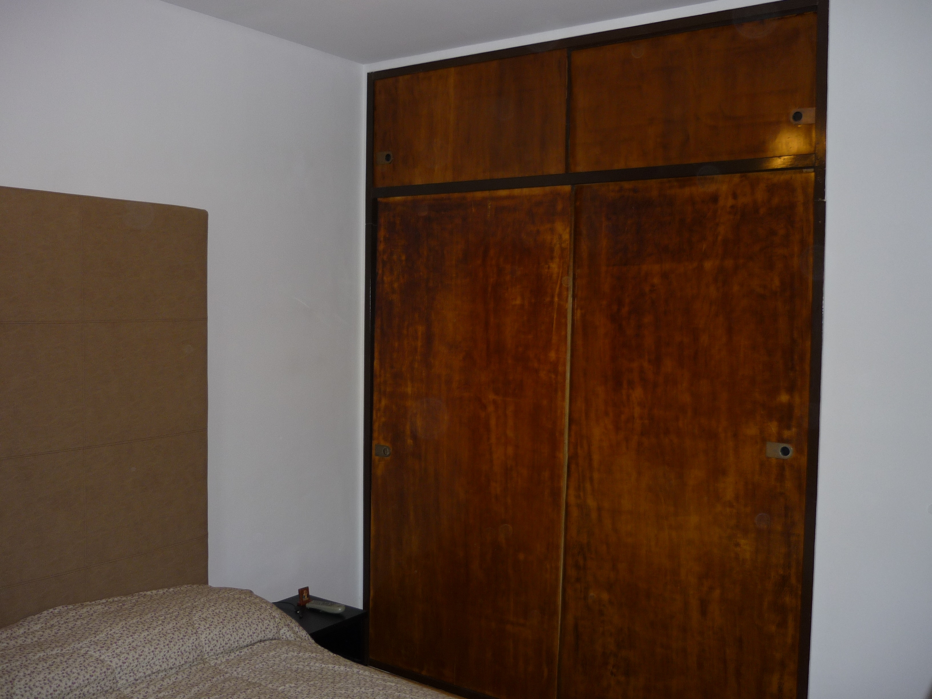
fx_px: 888
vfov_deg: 42.9
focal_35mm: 33
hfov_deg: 55.4
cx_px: 466
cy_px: 350
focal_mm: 5.5
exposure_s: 1/30
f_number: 2.8
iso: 100
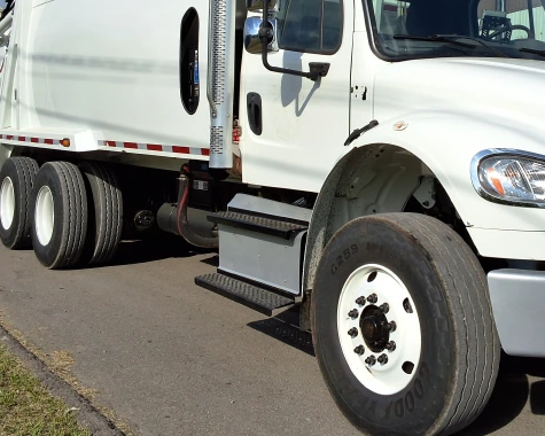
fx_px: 742
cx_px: 357
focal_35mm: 46
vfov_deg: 32.4
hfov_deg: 39.9
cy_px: 138
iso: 32
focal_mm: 2.91
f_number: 1.9
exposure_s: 1/2646
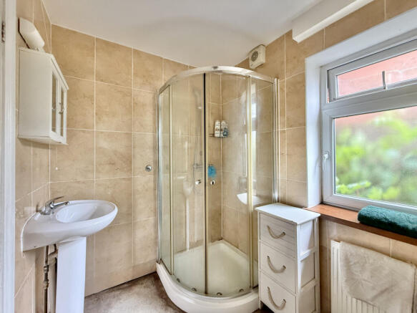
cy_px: 156
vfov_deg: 85.7
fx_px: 169
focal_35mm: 14
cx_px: 208
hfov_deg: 102.1
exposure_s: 1/60
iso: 500
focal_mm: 2.22
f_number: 2.2
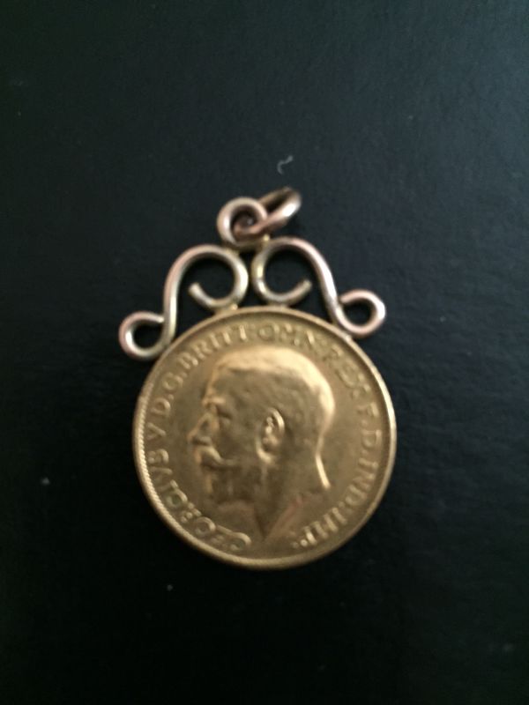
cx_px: 264
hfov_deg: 48.2
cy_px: 352
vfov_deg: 61.7
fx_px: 591
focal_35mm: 29
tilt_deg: -77.4
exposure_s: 1/15
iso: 320
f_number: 2.2
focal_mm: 4.15
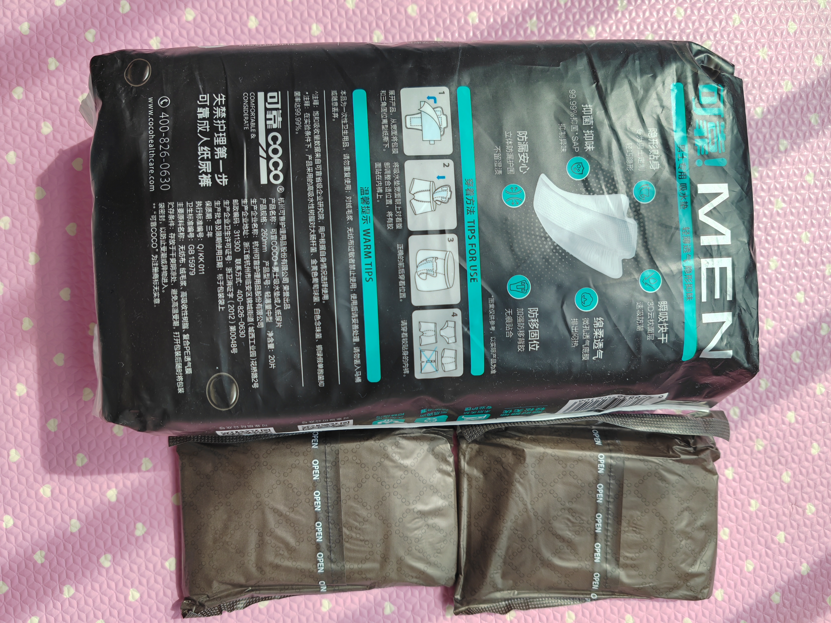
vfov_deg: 51.4
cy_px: 312
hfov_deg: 65.3
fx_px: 648
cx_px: 416
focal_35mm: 27
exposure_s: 1/160
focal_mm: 6.12
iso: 50
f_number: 1.9
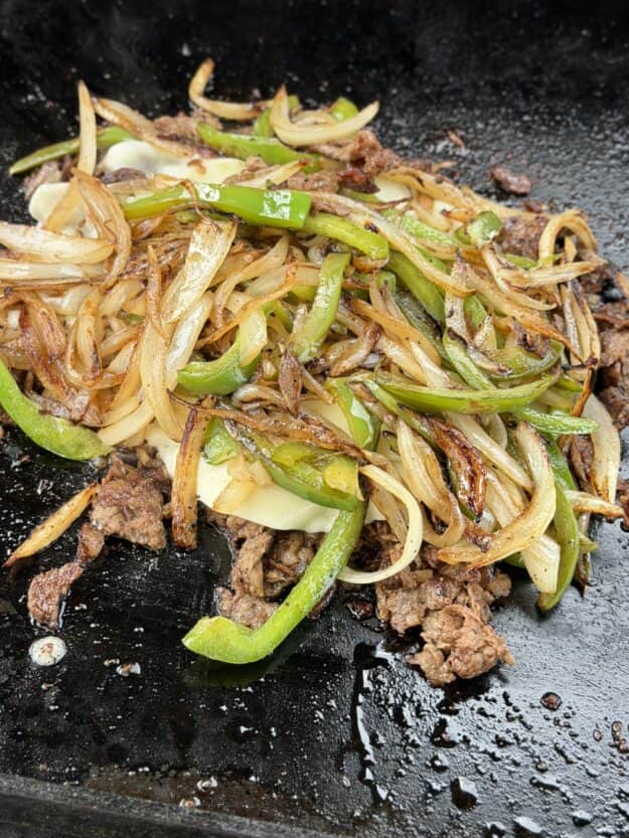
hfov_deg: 24.8
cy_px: 373
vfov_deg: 32.7
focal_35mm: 59
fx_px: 1429
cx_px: 290
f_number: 1.78
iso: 64
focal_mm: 6.76
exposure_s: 1/439
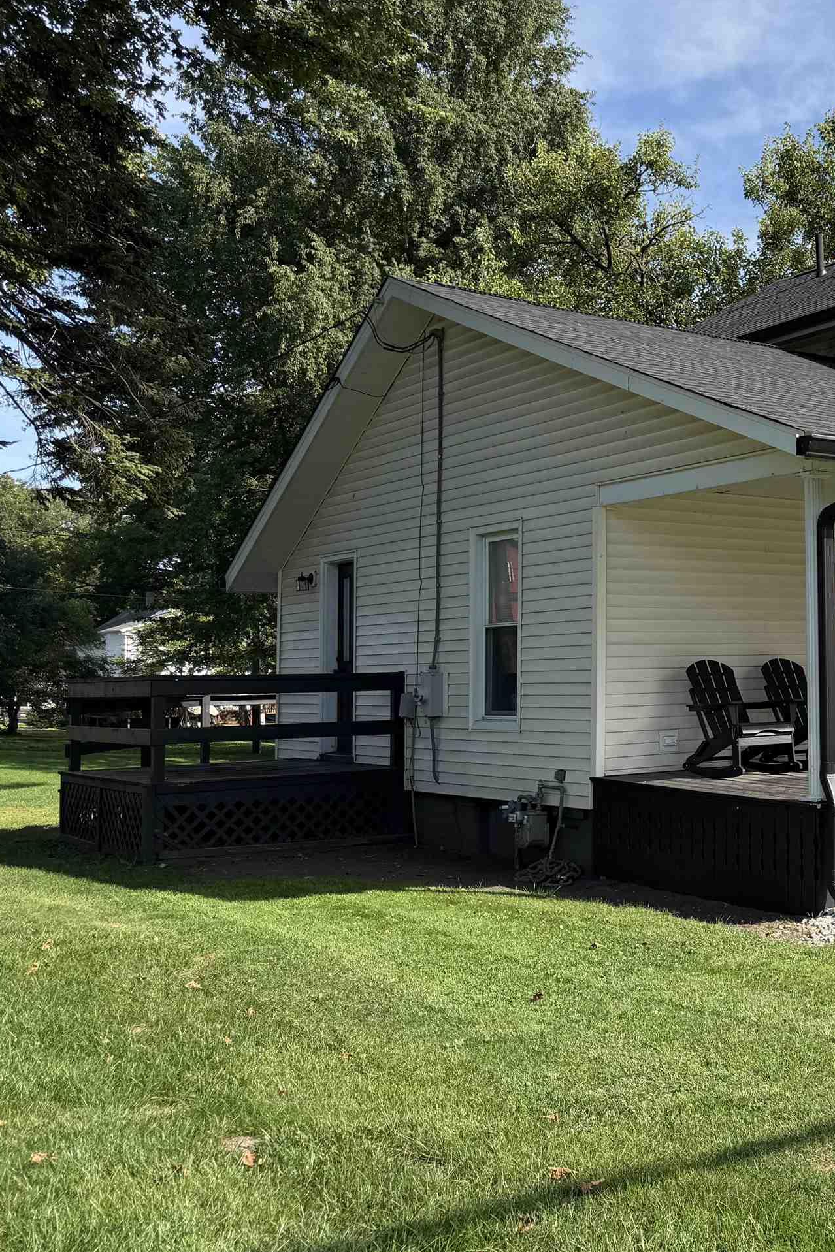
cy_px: 593
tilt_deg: +2.9
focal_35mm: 40
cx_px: 926
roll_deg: +1.4
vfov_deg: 48.4
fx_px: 1392
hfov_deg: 29.9
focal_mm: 6.76
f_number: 1.78
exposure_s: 1/3021
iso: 80
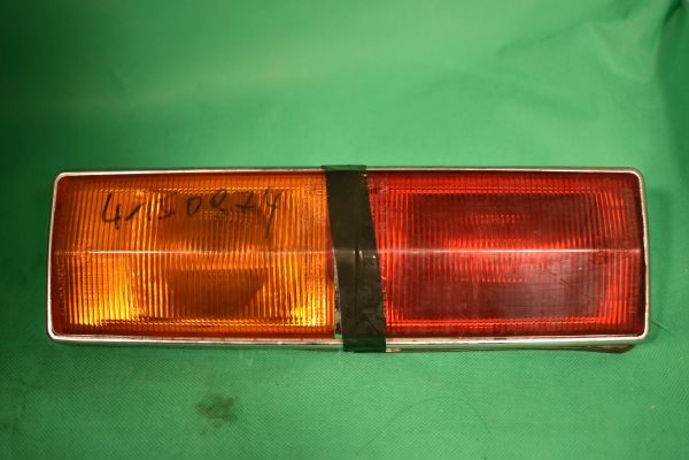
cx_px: 344
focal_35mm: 45
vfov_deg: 29.9
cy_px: 230
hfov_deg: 43.6
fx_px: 861
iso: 100
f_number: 4.5
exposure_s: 1/60
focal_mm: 30
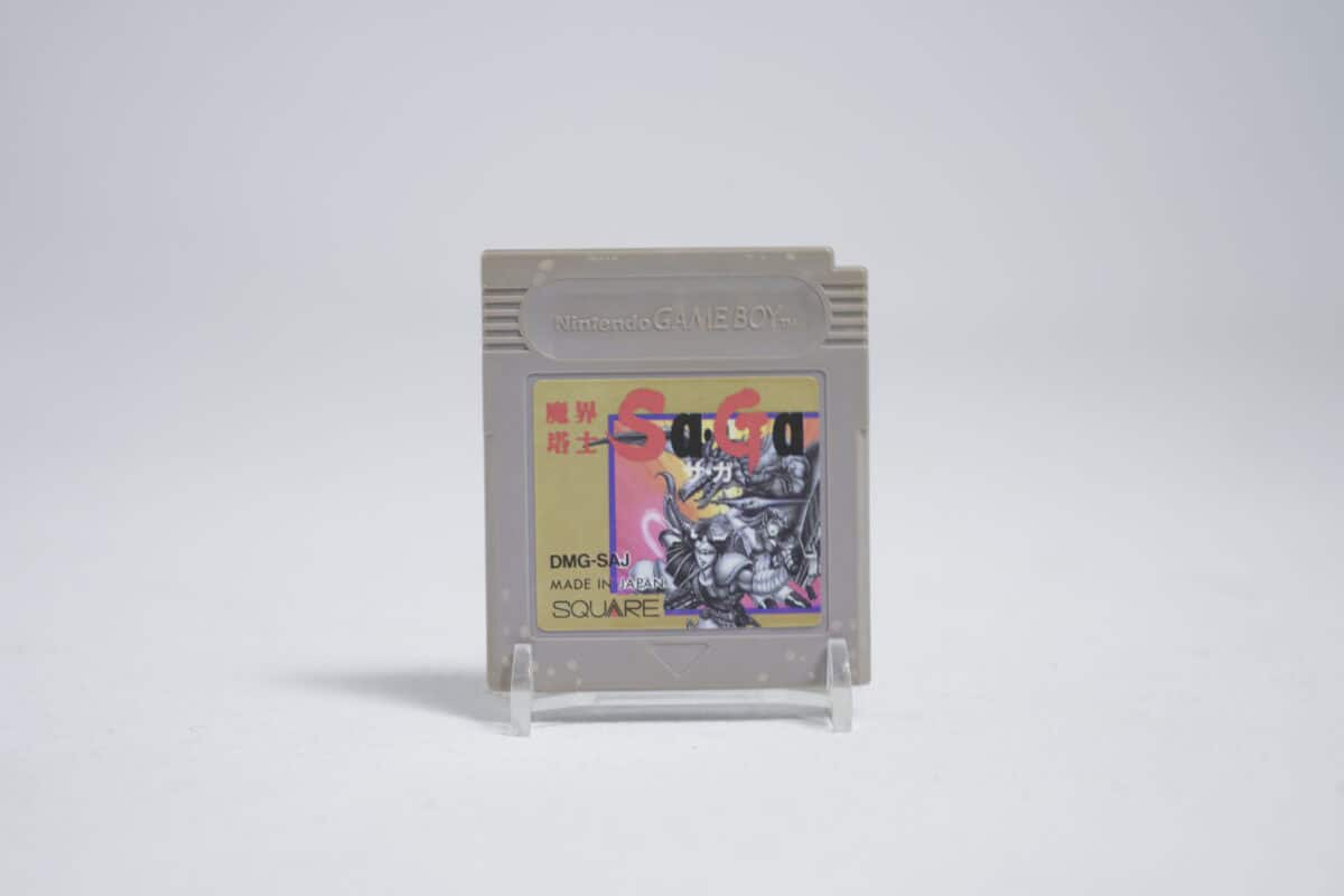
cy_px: 448
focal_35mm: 69
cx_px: 672
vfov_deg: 19.7
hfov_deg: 29.2
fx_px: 2576
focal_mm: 69
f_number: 5.6
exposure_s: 1/5
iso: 100
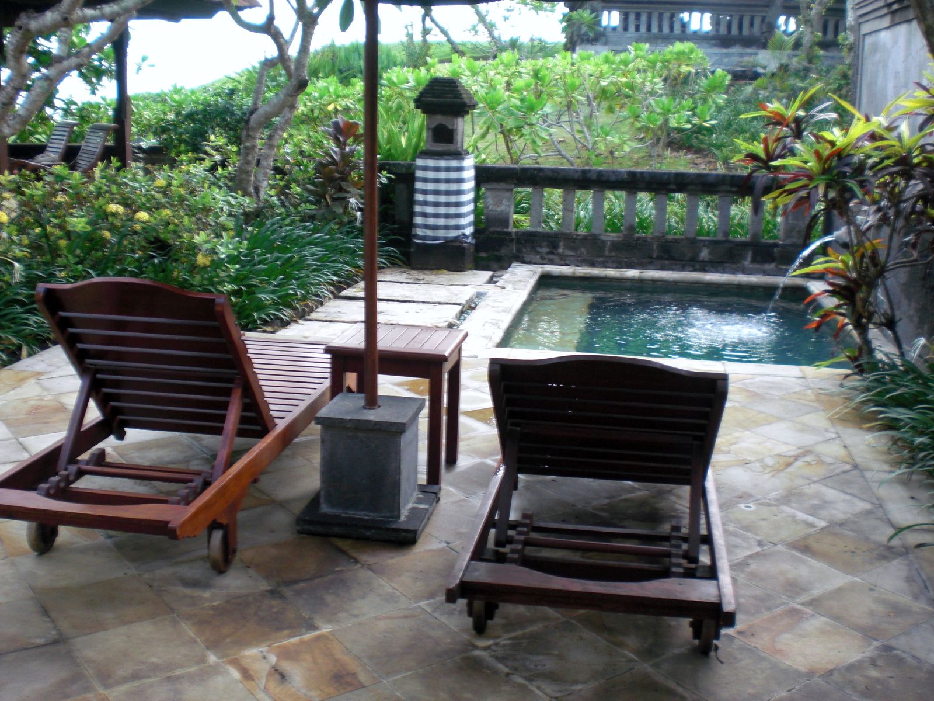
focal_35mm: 38
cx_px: 467
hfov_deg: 49.0
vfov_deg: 37.7
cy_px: 350
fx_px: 1025
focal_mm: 6.3
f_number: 3.1
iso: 100
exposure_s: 1/125
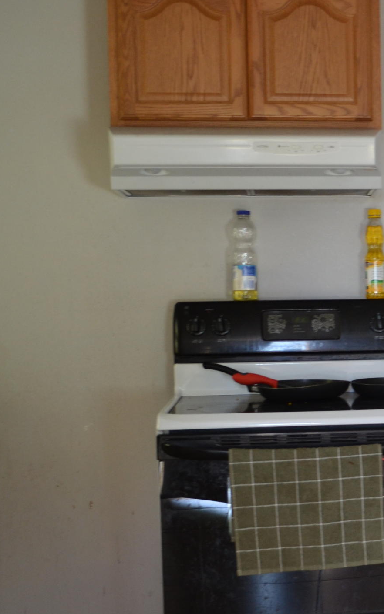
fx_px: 1306
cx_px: 616
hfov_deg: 15.2
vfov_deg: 26.4
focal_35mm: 78
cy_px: 372
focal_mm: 24
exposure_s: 1/40
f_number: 4
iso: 400
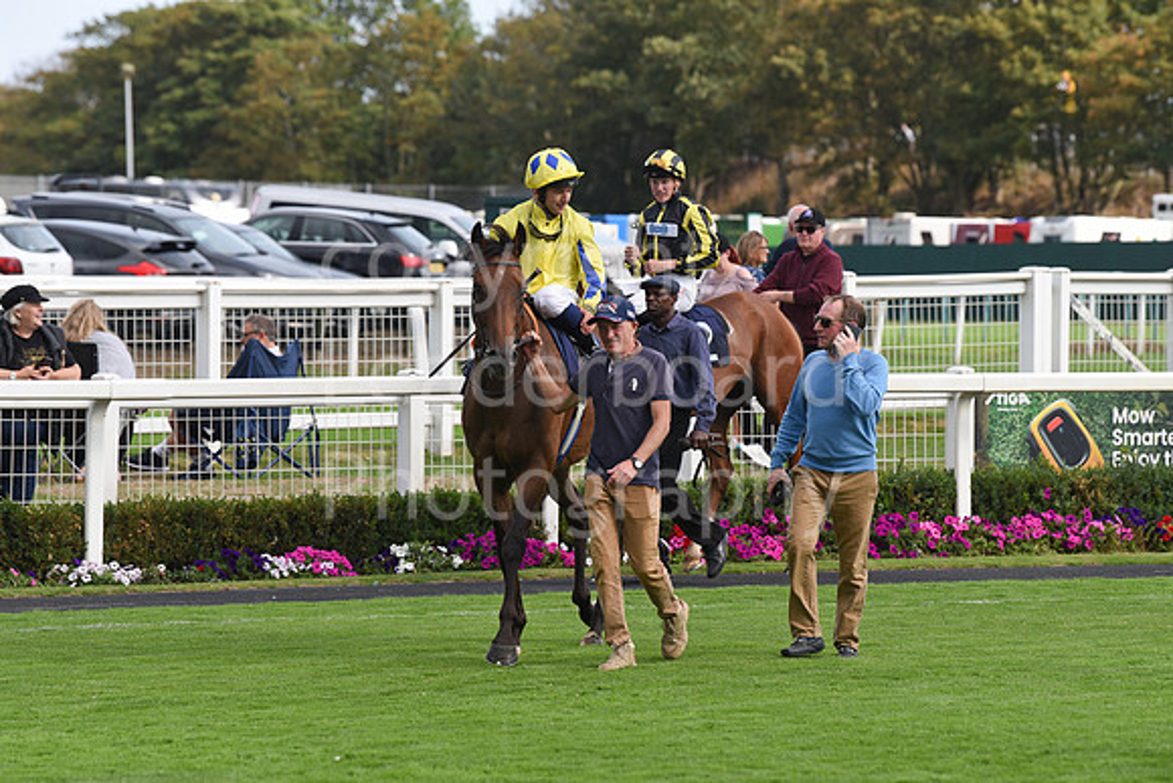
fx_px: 6518
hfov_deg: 10.3
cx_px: 586
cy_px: 392
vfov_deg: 6.9
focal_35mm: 200
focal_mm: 200
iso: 400
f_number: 5.6
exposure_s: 1/1250
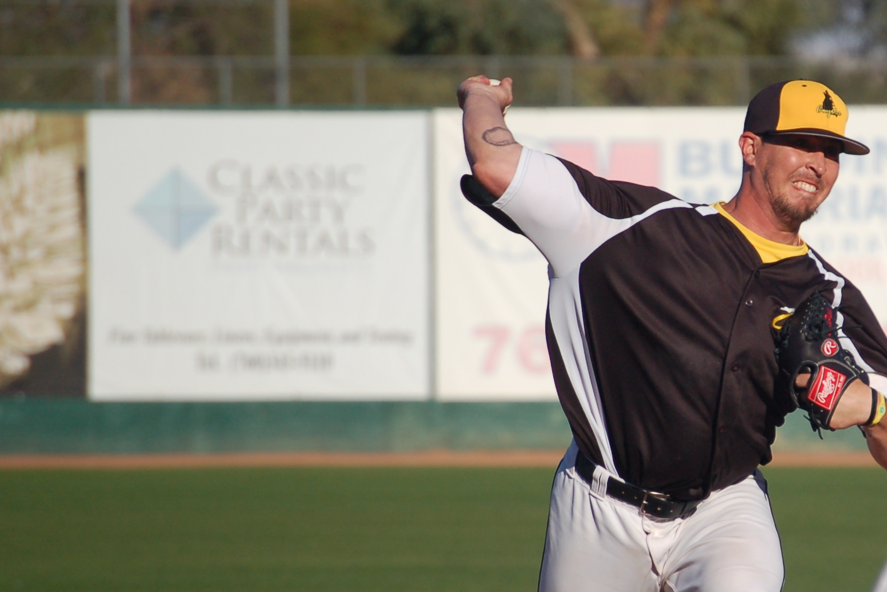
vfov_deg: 2.4
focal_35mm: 581
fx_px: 14315
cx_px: 817
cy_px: 444
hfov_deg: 3.5
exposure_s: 1/2000
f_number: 5.6
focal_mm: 200
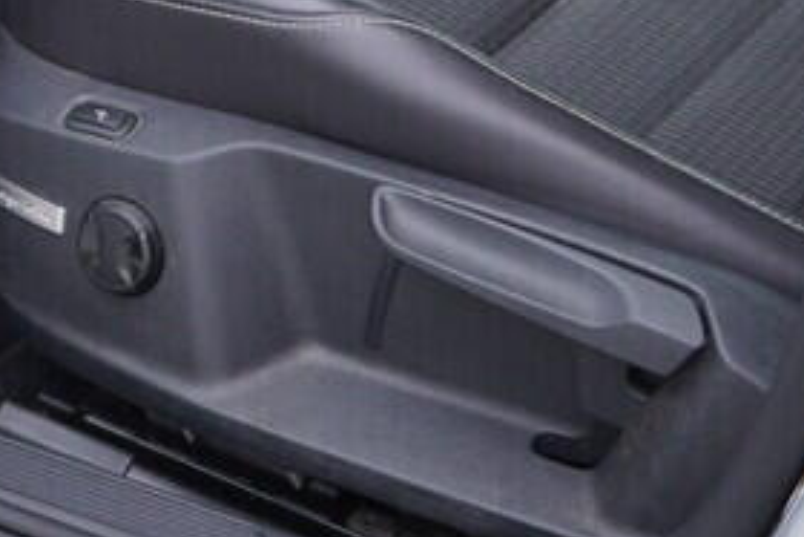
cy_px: -534
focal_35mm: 185
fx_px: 4134
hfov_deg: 10.8
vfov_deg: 7.2
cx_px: -347
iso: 125
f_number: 3.2
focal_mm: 24
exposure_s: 1/50
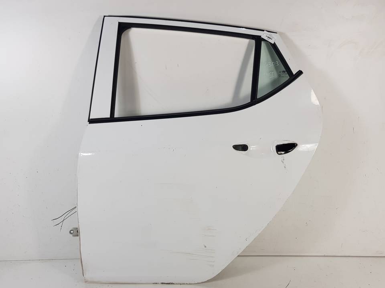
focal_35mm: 26
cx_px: 192
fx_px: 289
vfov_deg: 53.1
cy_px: 144
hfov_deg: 67.3
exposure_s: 1/130
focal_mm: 4.2
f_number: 1.7
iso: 40
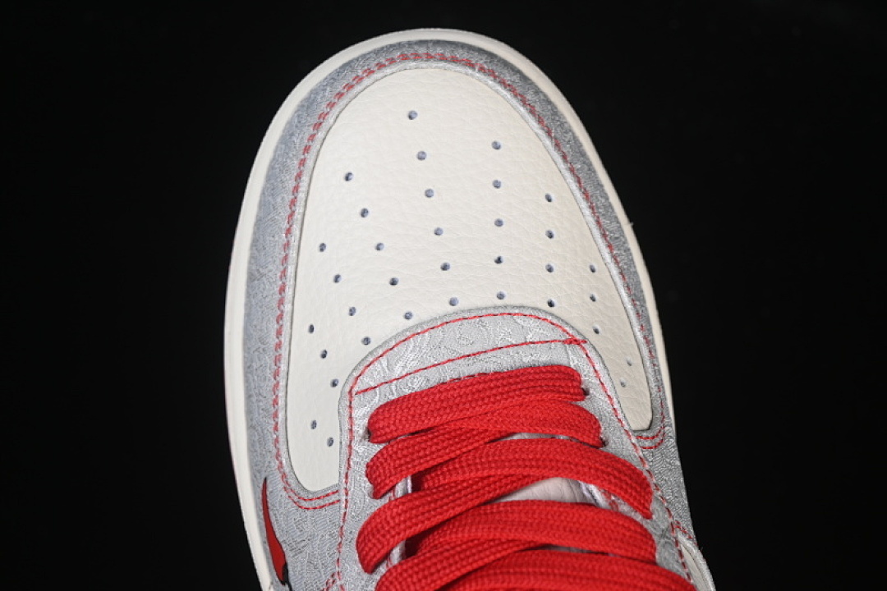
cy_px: 296
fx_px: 1848
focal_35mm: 75
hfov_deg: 27.0
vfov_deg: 18.2
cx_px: 444
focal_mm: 50
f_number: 7.1
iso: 160
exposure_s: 1/80
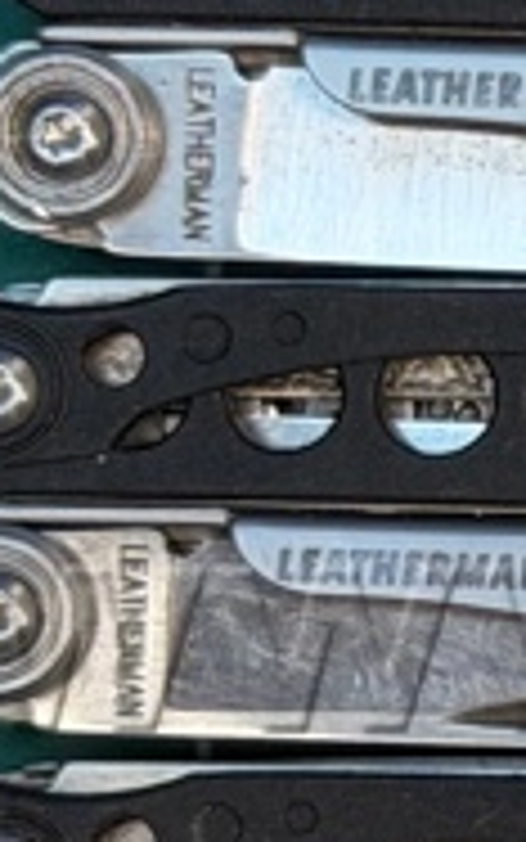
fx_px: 6394
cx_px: 1803
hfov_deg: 4.5
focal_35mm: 279
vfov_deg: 7.5
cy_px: 648
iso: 64
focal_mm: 6.76
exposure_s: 1/223
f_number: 1.78
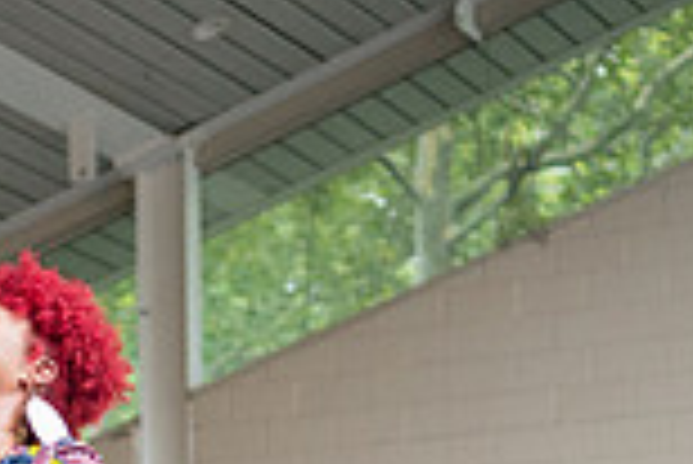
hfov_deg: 11.3
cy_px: 794
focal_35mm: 181
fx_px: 3487
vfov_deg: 7.4
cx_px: 133
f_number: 2.8
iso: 2000
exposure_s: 1/800
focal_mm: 35
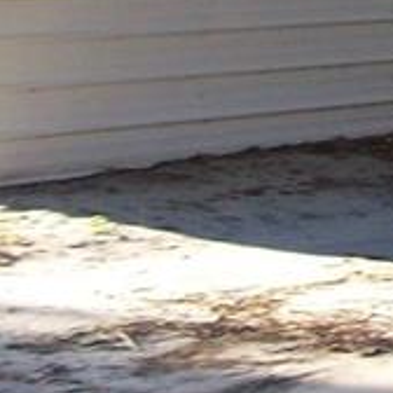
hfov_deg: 8.9
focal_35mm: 194
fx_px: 2492
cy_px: -140
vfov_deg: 8.9
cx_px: 447
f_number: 2.7
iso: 80
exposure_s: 1/143
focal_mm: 6
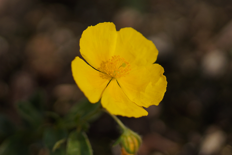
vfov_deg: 9.1
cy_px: 78
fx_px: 967
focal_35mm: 150
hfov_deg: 13.7
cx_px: 116
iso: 100
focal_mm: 100
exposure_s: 1/2500
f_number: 2.8
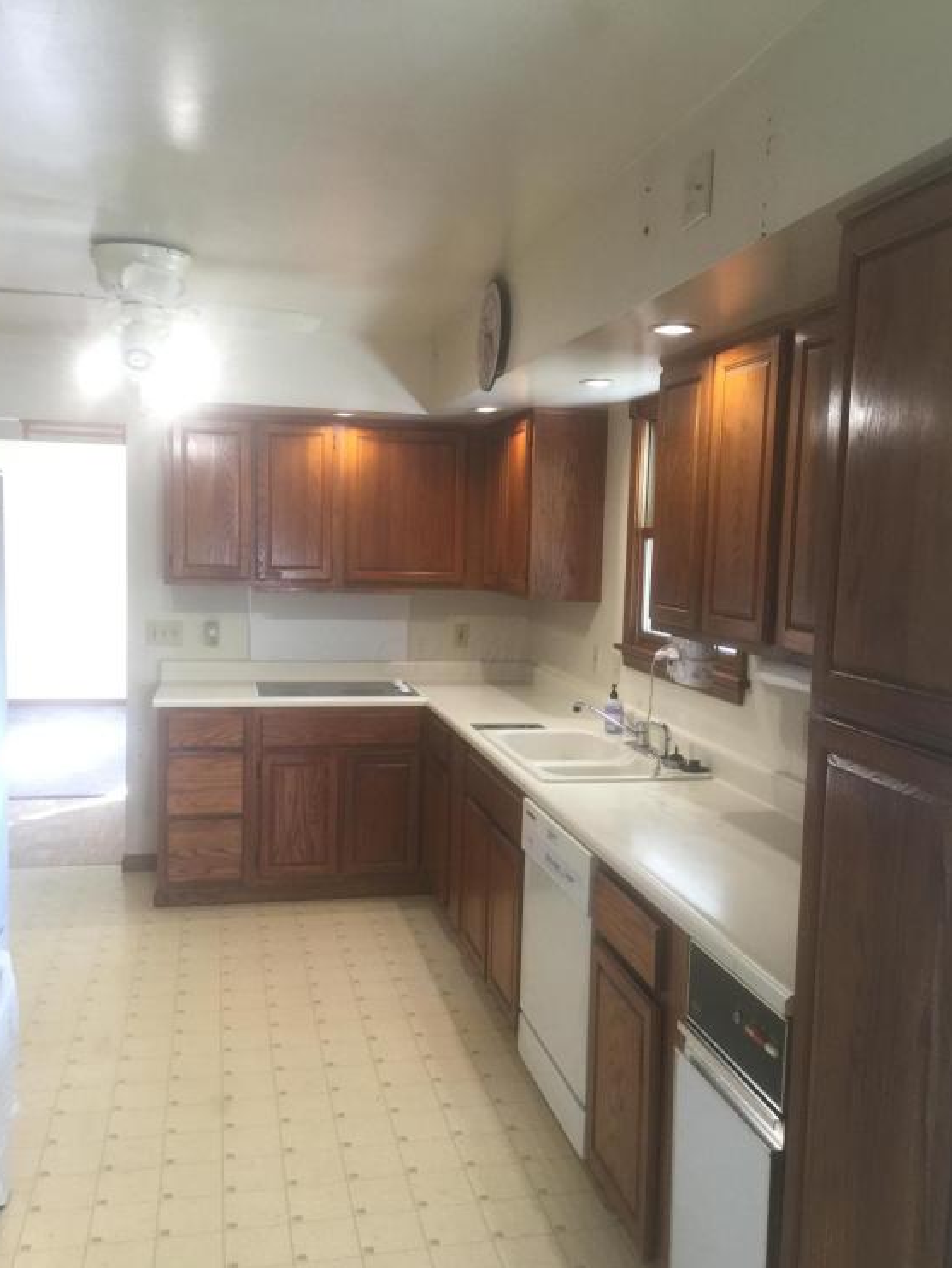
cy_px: 655
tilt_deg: -4.3
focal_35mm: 30
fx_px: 1099
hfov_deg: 46.8
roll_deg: -1.4
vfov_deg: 59.9
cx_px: 470
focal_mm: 4.15
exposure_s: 1/15
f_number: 2.2
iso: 64
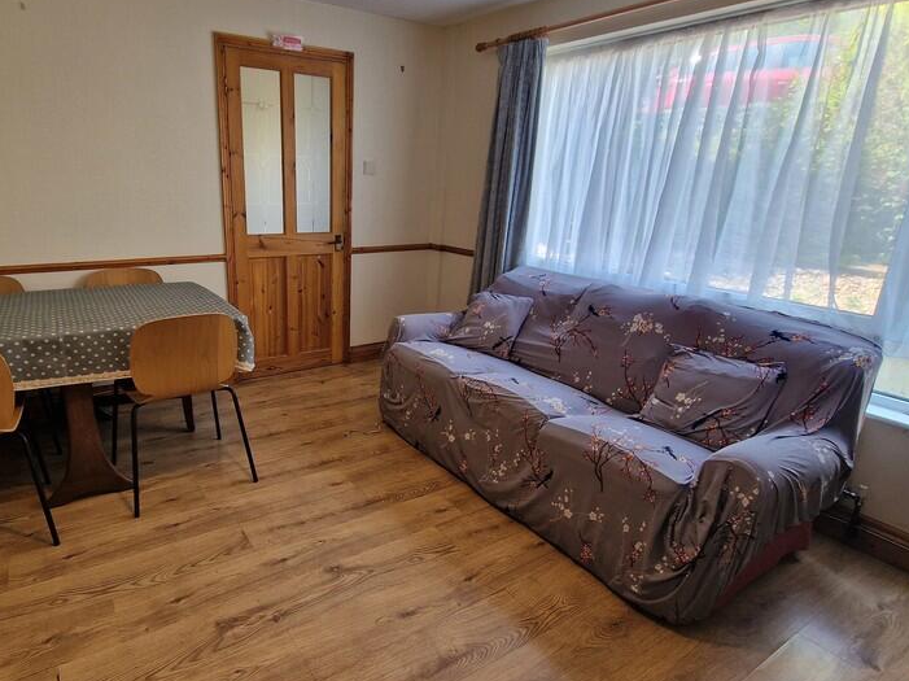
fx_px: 499
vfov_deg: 68.6
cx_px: 384
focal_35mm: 19
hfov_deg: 84.1
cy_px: 336
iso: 64
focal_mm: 2.2
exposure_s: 1/50
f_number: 2.2
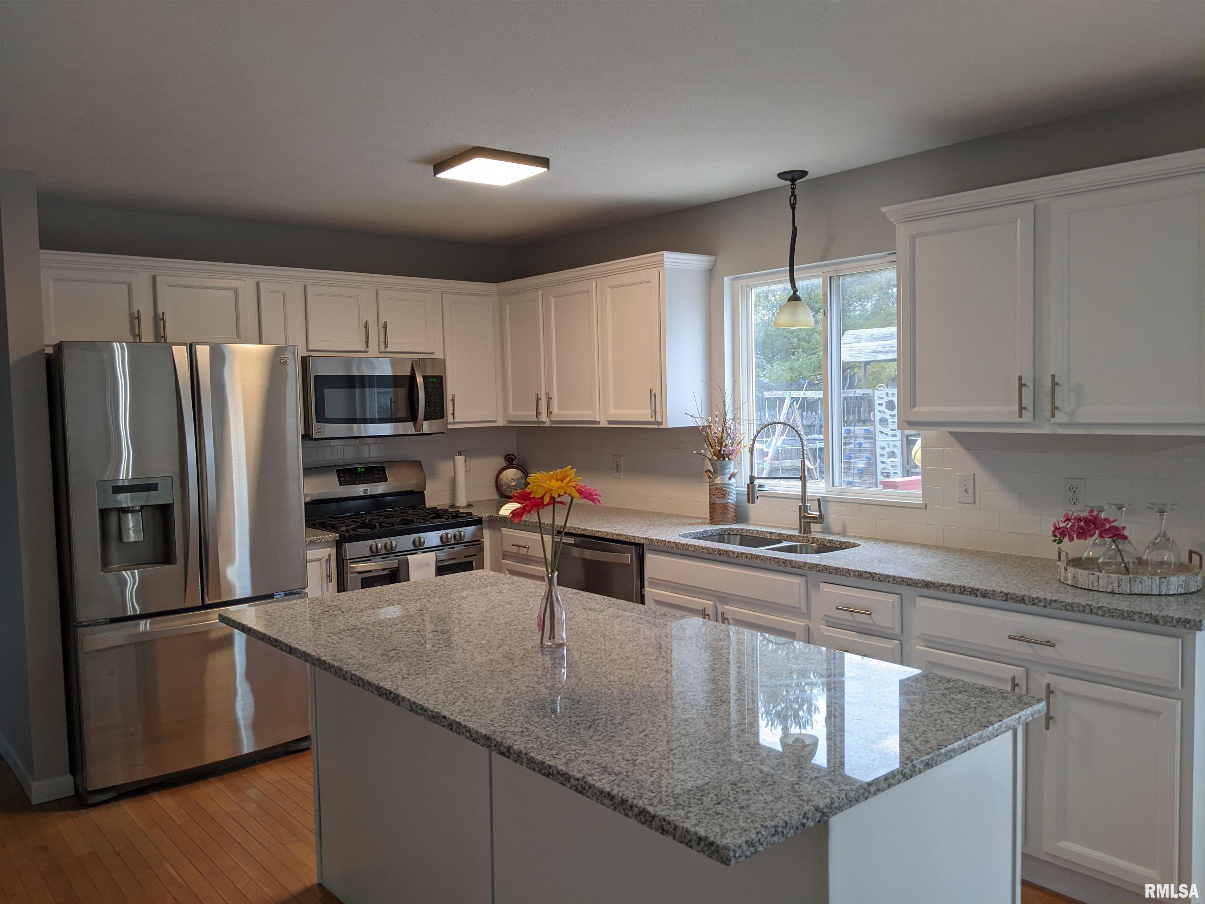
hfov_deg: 65.3
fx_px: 940
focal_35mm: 27
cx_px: 602
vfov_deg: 51.4
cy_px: 452
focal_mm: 4.44
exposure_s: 1/60
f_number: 1.8
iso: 113
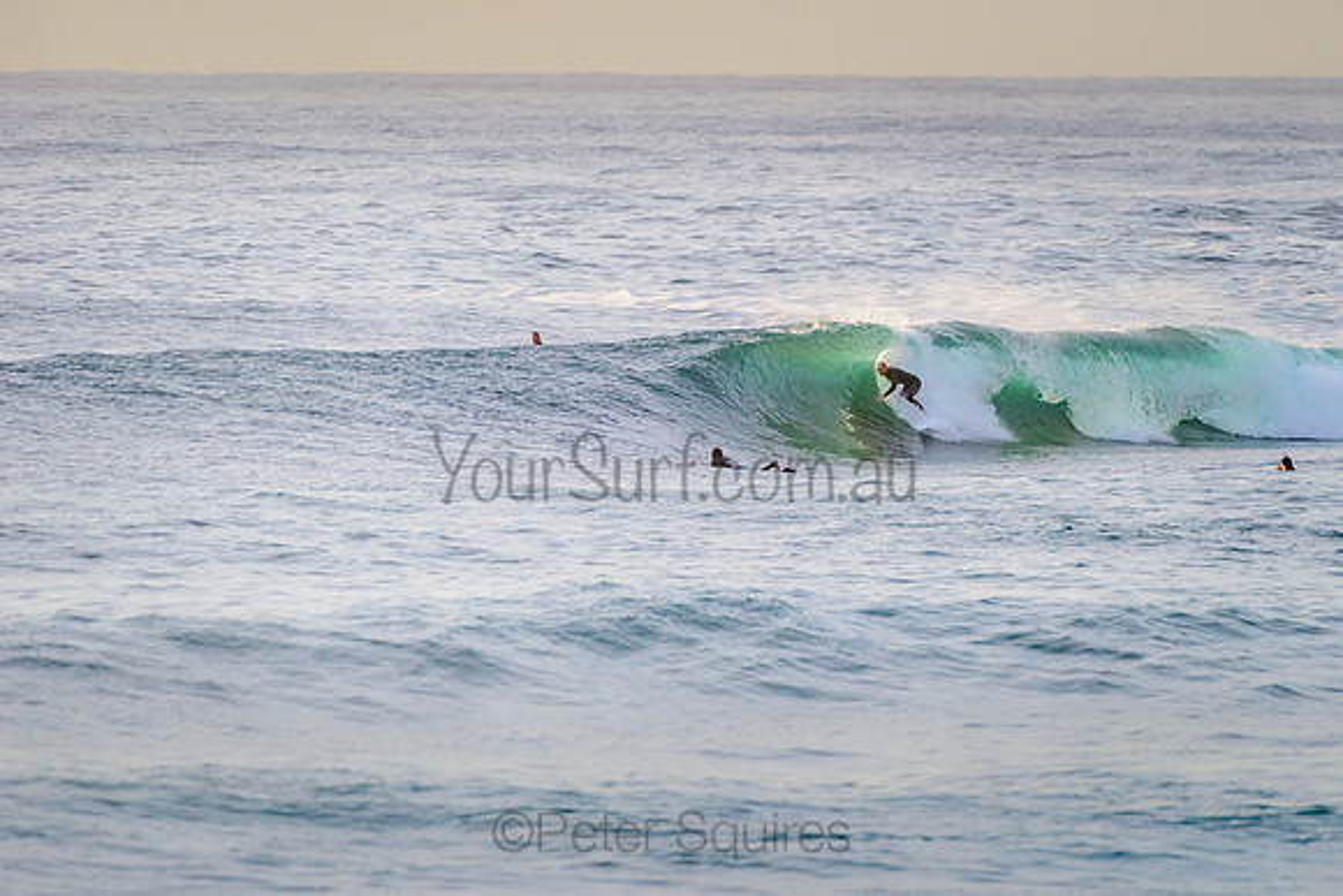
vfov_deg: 2.1
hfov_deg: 3.1
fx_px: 24734
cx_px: 887
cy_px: 406
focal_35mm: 663
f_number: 5.6
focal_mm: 500
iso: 560
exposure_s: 1/2000
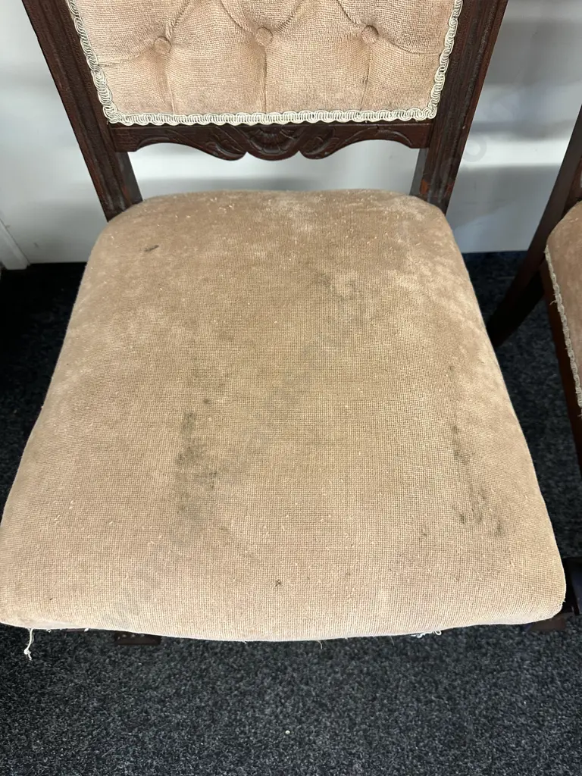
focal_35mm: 24
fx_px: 538
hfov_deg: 56.8
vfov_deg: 71.6
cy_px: 388
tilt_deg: -64.4
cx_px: 291
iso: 250
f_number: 1.78
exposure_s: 1/50
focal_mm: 6.86
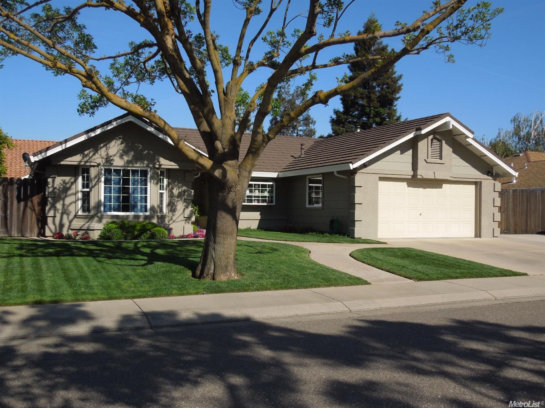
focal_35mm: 35
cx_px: 272
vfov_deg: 40.7
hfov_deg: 52.6
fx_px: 551
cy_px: 204
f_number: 3.7
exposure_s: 1/1250
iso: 100
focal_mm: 6.3
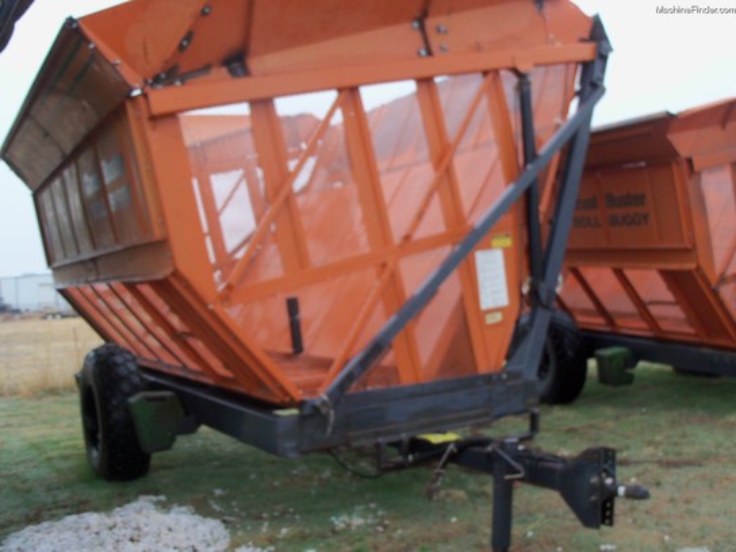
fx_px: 744
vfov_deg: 40.7
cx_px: 368
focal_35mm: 35
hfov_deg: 52.6
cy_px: 276
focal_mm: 6.3
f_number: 3
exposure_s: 1/160
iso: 80
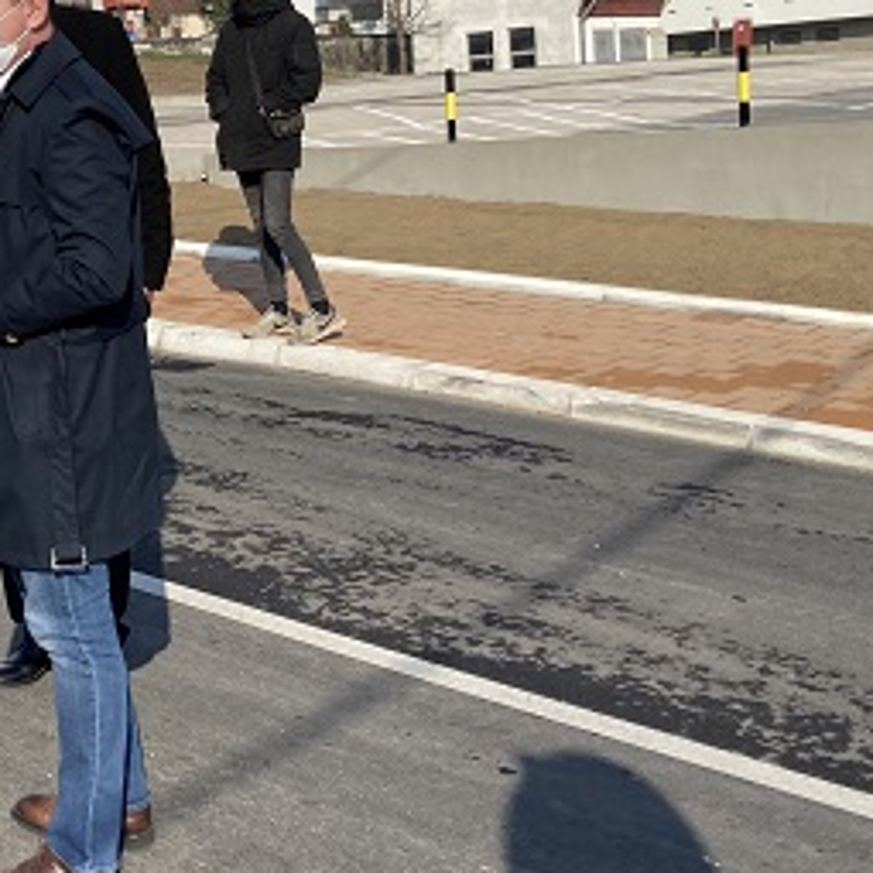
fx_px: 1798
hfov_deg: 26.5
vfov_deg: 27.1
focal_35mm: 63
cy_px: 262
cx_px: 113
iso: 20
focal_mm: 3.99
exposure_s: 1/2703
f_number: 1.8
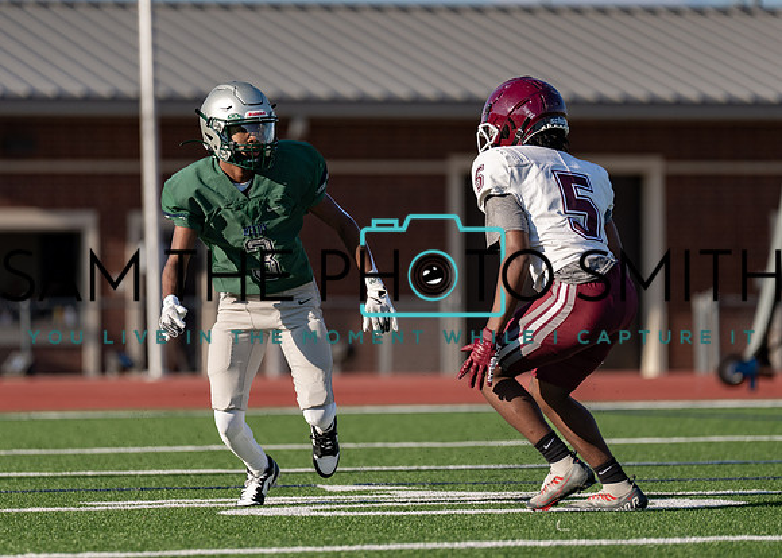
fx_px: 6713
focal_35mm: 302
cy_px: 257
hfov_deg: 6.7
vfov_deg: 4.8
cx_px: 332
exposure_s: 1/2500
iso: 100
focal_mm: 200
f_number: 2.8
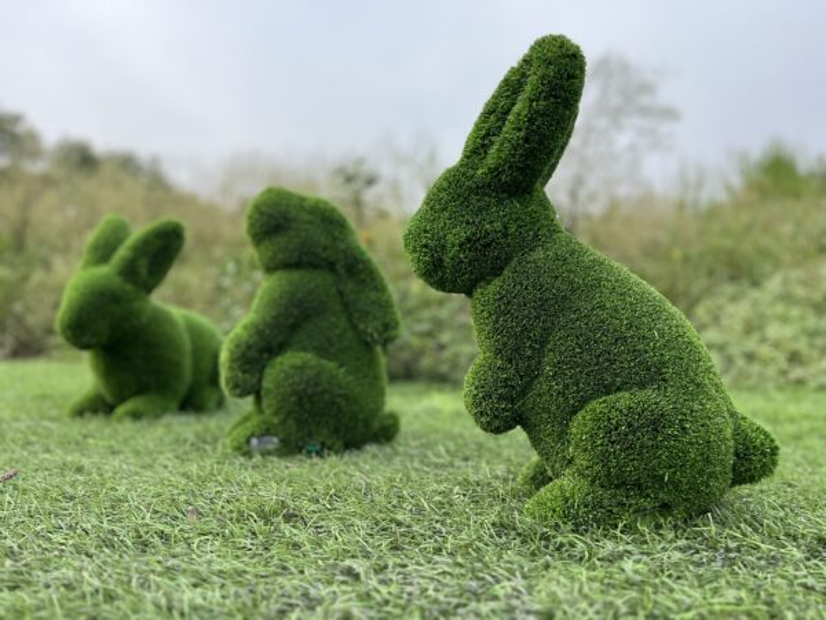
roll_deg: -0.1
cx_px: 413
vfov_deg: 53.1
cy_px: 310
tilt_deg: +2.4
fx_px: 620
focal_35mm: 26
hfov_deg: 67.3
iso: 50
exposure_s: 1/1046
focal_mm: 5.1
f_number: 1.6
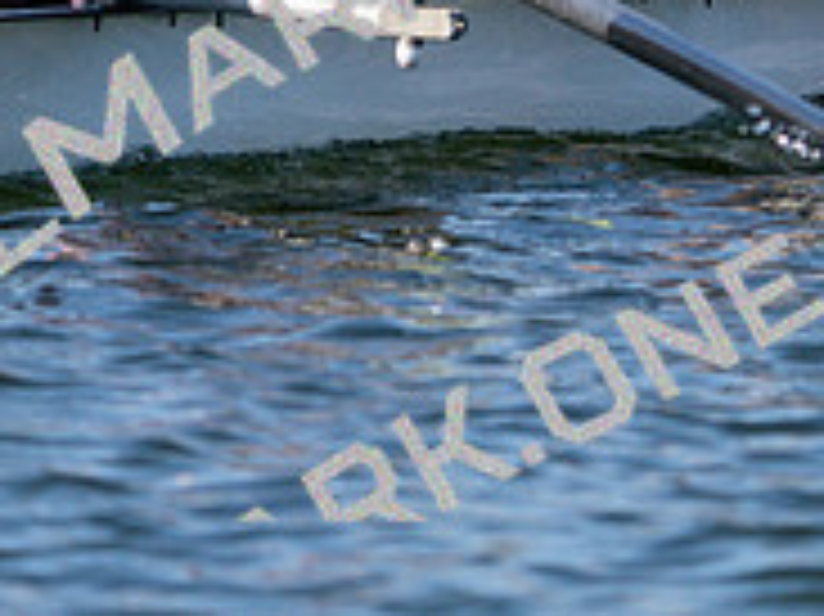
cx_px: 653
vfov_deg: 2.2
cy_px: -250
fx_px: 15819
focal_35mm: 665
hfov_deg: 3.0
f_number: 5.6
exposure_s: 1/1600
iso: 320
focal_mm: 218
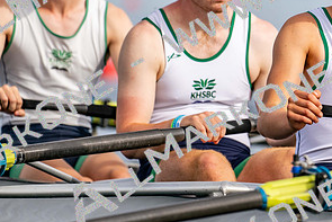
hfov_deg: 2.6
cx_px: 302
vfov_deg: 1.8
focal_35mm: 786
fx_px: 7252
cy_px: 57
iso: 280
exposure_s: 1/2500
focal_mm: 400
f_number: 4.5
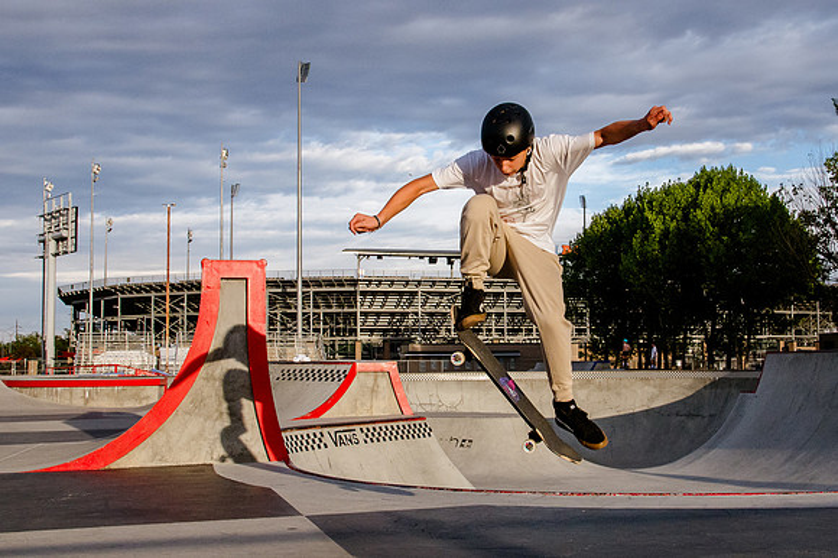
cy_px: 266
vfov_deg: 26.5
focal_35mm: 51
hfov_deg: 39.0
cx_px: 474
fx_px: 1182
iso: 2500
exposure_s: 1/640
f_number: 14
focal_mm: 32
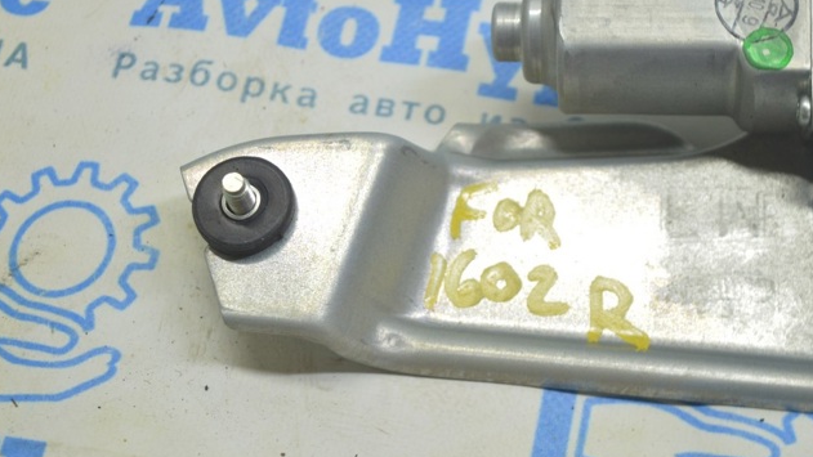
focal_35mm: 88
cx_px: 403
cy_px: 219
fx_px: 1887
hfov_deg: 24.3
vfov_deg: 13.8
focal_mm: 55
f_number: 5.6
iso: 400
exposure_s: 1/20
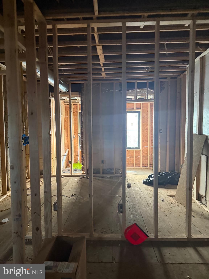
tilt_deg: +0.9
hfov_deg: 56.8
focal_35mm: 24
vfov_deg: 71.6
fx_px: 193
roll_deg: +0.2
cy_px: 140
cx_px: 104
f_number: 1.78
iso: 800
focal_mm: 6.76
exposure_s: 1/48
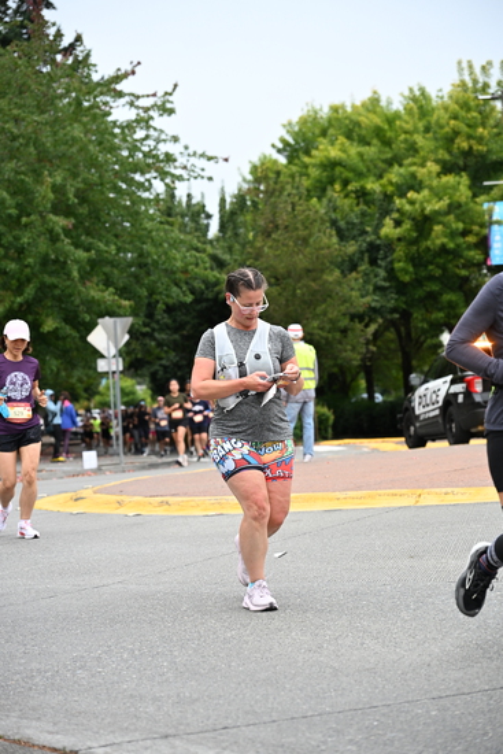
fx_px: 1696
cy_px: 377
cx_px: 252
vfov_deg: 25.1
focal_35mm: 81
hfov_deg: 16.9
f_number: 4
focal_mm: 81
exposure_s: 1/800
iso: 1600
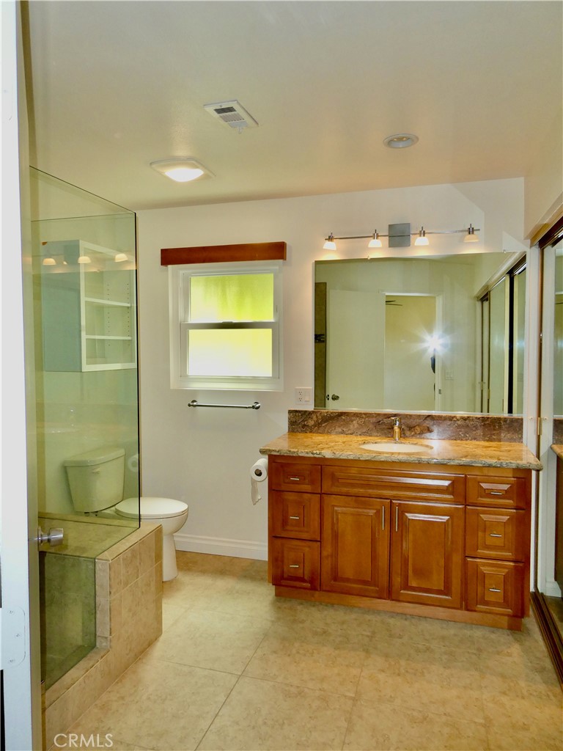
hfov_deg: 56.8
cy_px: 376
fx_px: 520
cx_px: 282
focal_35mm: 24
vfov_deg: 71.6
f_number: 3.3
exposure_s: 1/60
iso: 160
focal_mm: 4.3
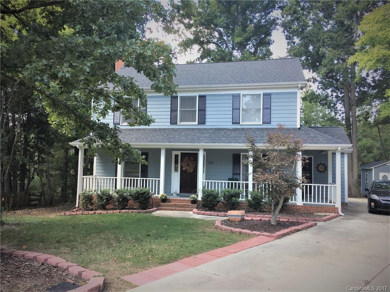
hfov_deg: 61.7
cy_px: 146
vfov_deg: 48.2
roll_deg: -1.3
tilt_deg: +4.0
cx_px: 195
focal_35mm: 29
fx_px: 327
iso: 25
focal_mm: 4.15
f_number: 2.2
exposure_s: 1/120
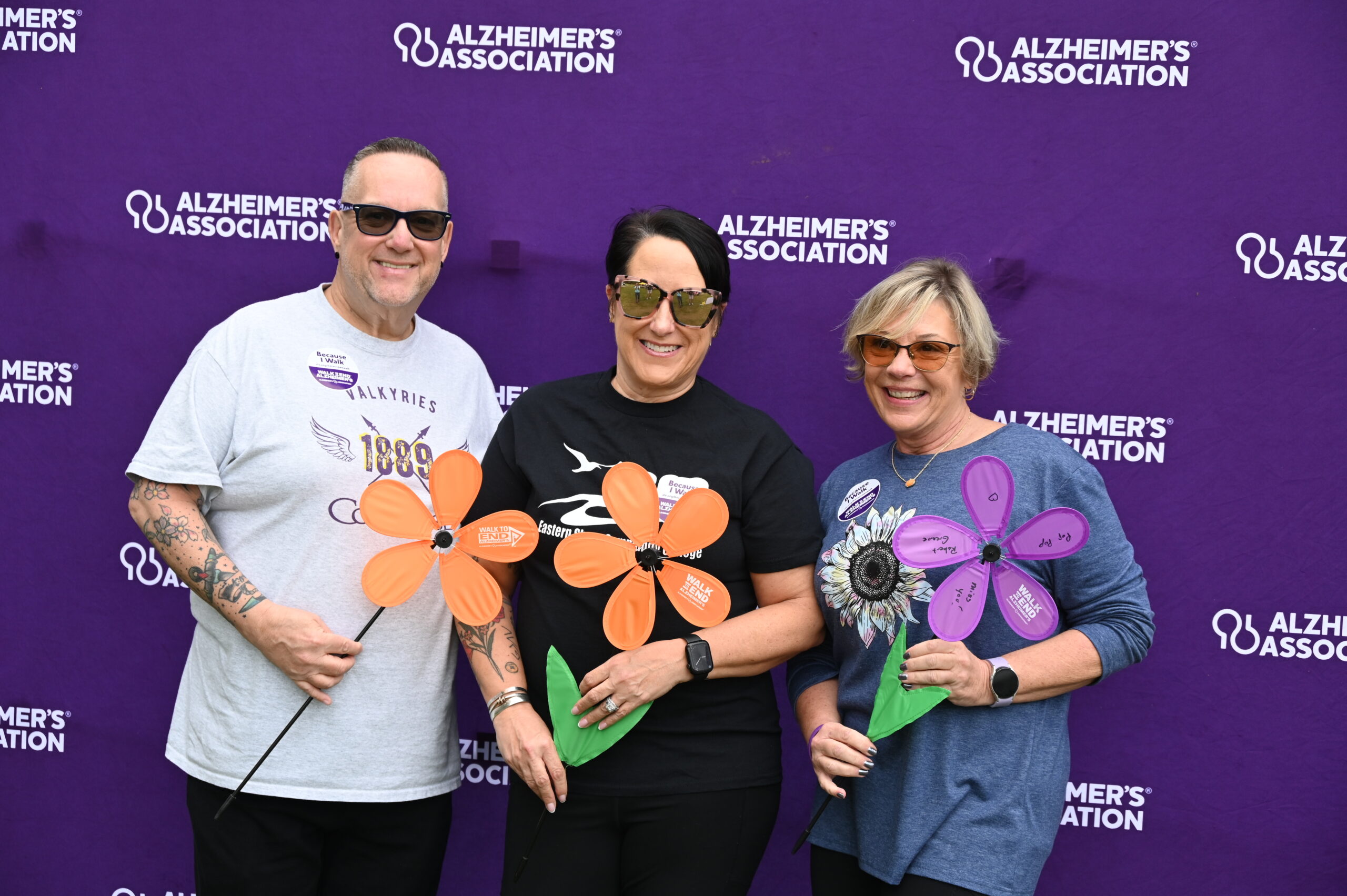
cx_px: 674
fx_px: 2617
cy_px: 448
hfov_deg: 28.9
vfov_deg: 19.4
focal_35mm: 70
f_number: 6
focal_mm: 70
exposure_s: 1/160
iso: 400
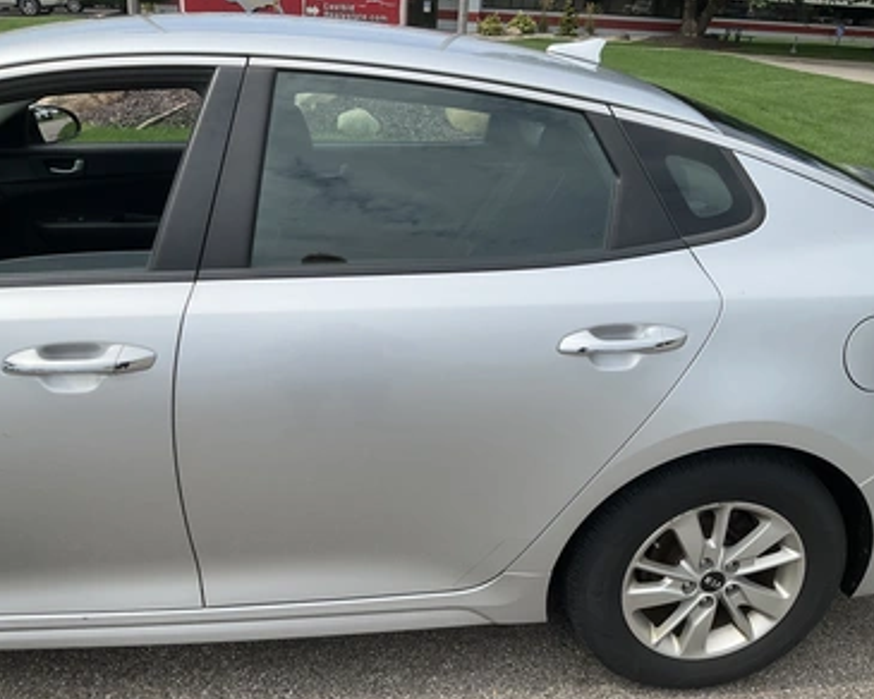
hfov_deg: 57.2
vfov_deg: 47.1
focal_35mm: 31
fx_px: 802
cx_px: 431
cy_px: 357
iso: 25
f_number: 1.8
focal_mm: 3
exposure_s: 1/2058
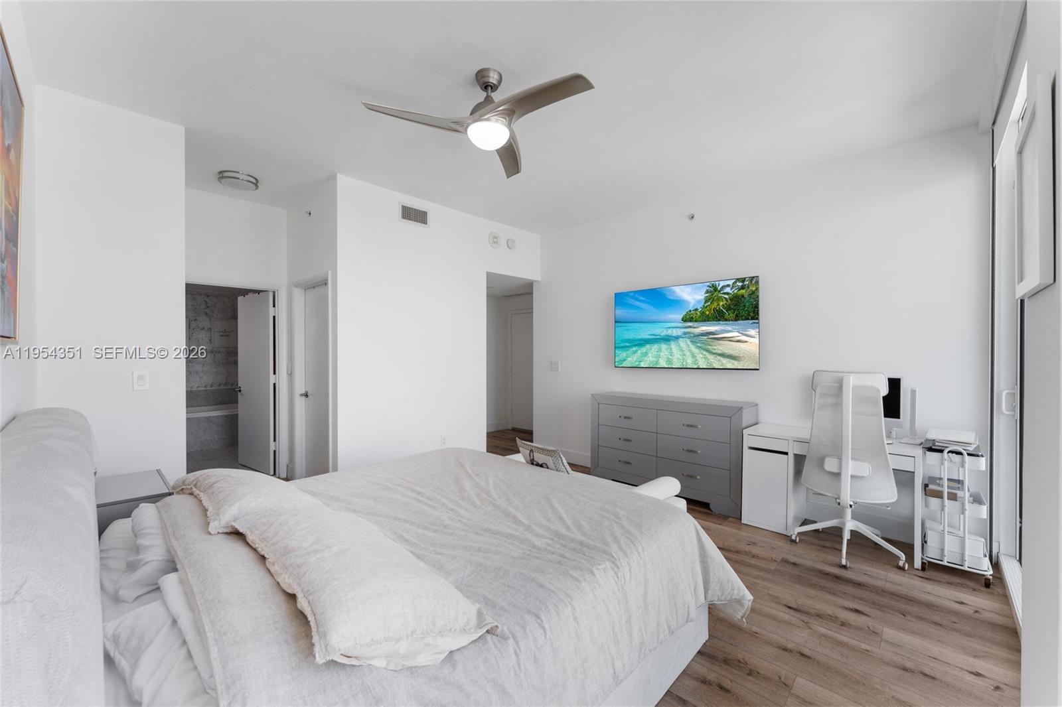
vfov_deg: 81.2
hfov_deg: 104.3
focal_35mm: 14
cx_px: 531
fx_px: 413
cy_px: 354
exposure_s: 1/50
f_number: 9
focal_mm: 14
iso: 400
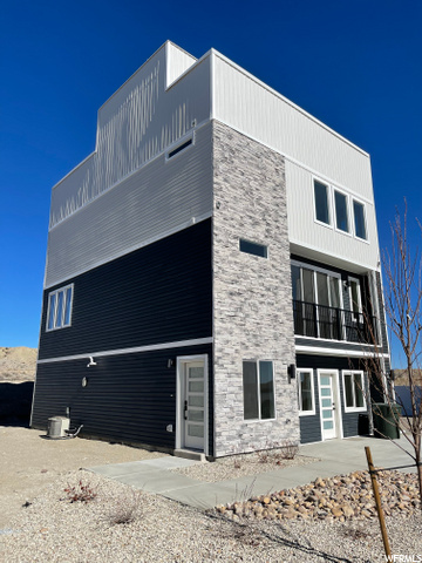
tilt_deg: +13.1
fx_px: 423
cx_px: 211
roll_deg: +0.6
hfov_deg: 53.1
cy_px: 282
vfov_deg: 67.3
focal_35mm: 26
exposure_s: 1/7937
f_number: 1.6
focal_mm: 5.1
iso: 32
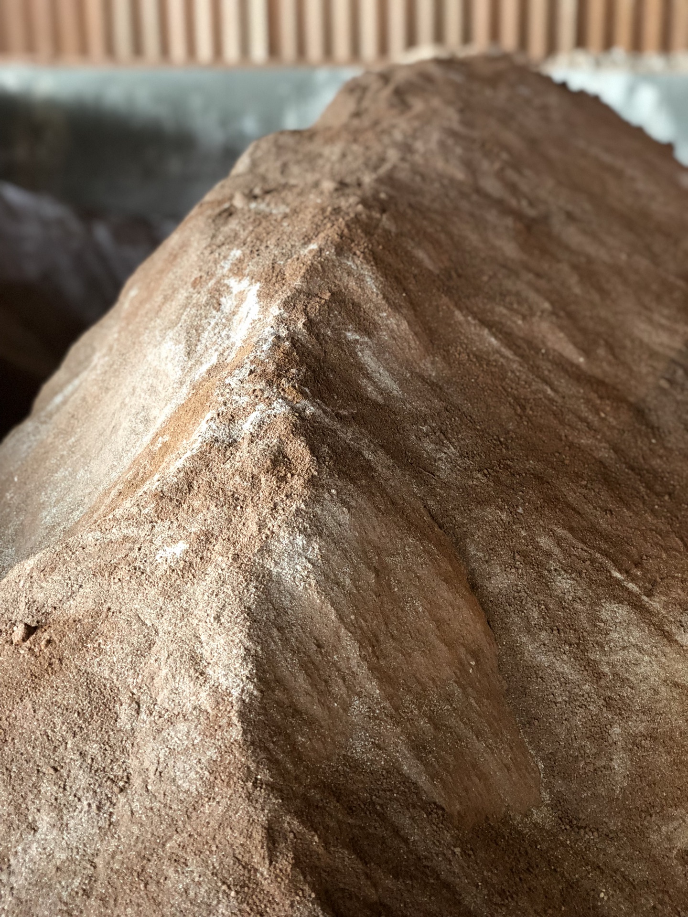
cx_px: 344
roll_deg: +0.6
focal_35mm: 52
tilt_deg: -18.9
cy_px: 458
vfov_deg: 36.8
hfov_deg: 28.0
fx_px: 1378
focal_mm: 6
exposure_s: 1/20
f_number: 2.4
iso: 160
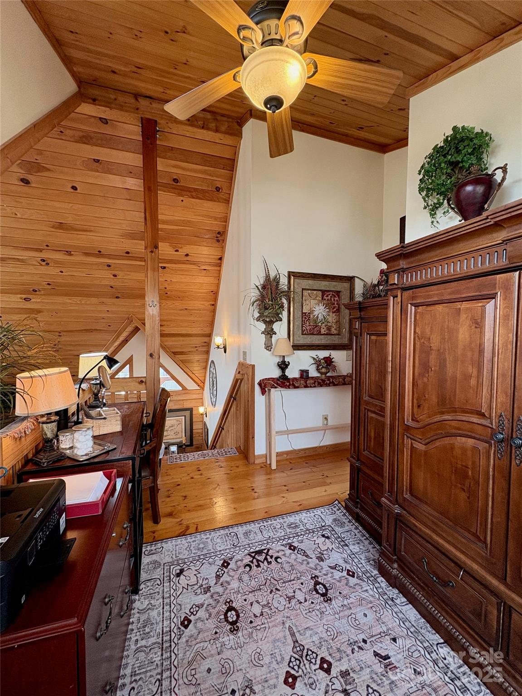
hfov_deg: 85.6
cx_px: 261
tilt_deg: -1.6
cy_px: 348
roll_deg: -1.4
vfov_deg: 102.1
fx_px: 282
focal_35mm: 14
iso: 125
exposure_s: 1/60
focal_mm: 2.22
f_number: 2.2
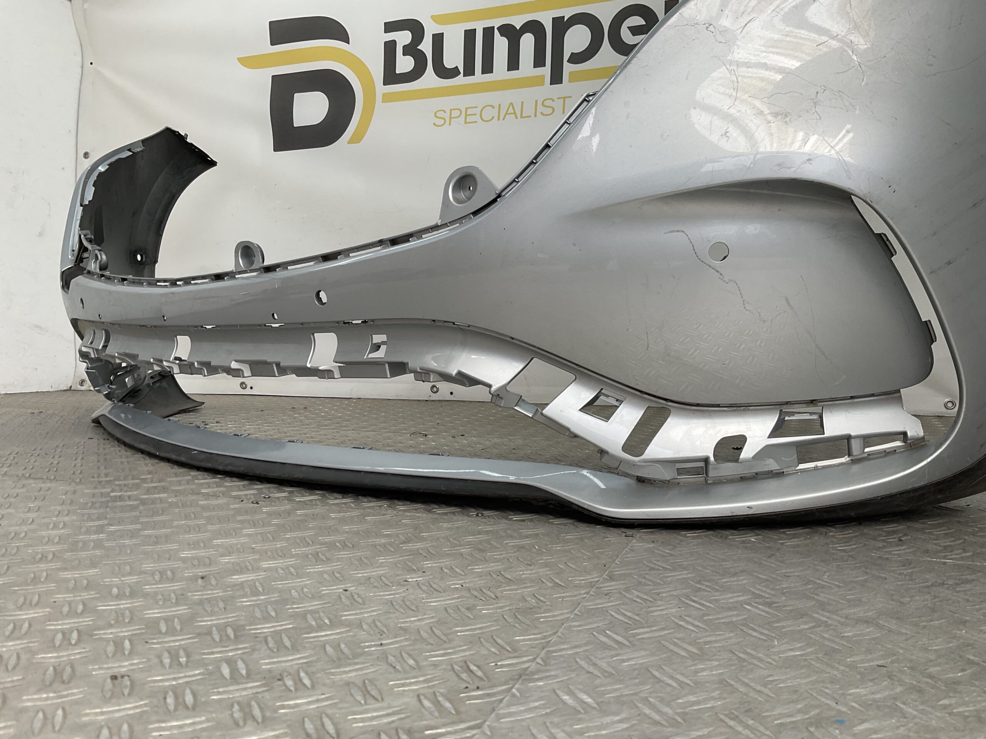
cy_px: 370
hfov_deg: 61.7
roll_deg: -1.3
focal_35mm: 29
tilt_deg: -4.4
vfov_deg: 48.2
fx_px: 826
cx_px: 493
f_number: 1.8
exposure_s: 1/251
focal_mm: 3
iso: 16
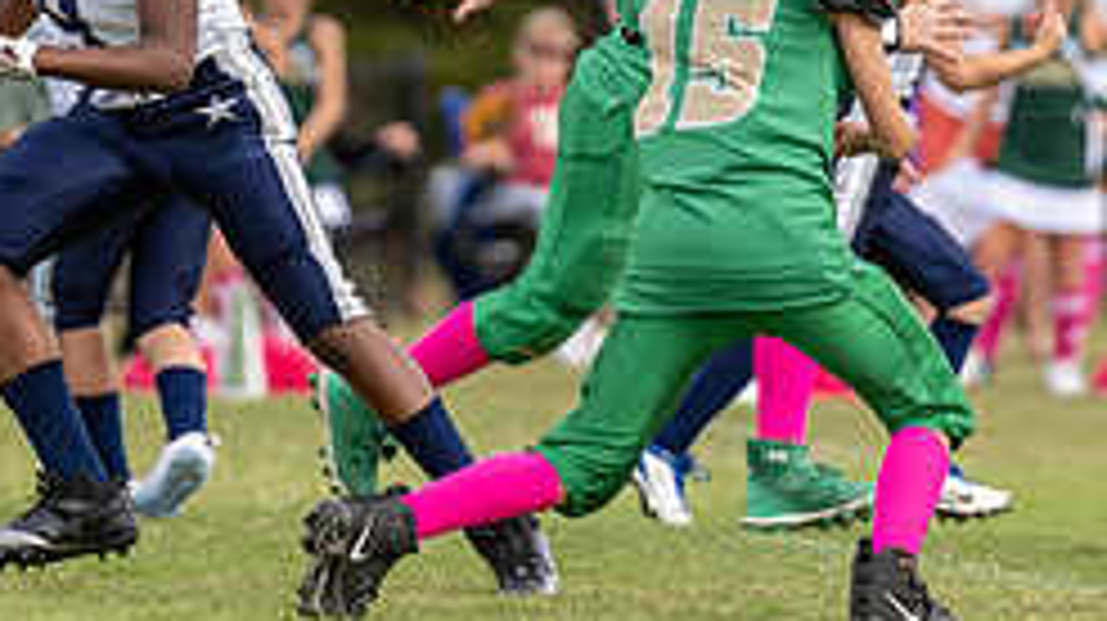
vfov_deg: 2.0
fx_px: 18040
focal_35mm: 615
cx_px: 89
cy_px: -74
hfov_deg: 3.5
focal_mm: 200
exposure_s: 1/1250
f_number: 3.5
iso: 200
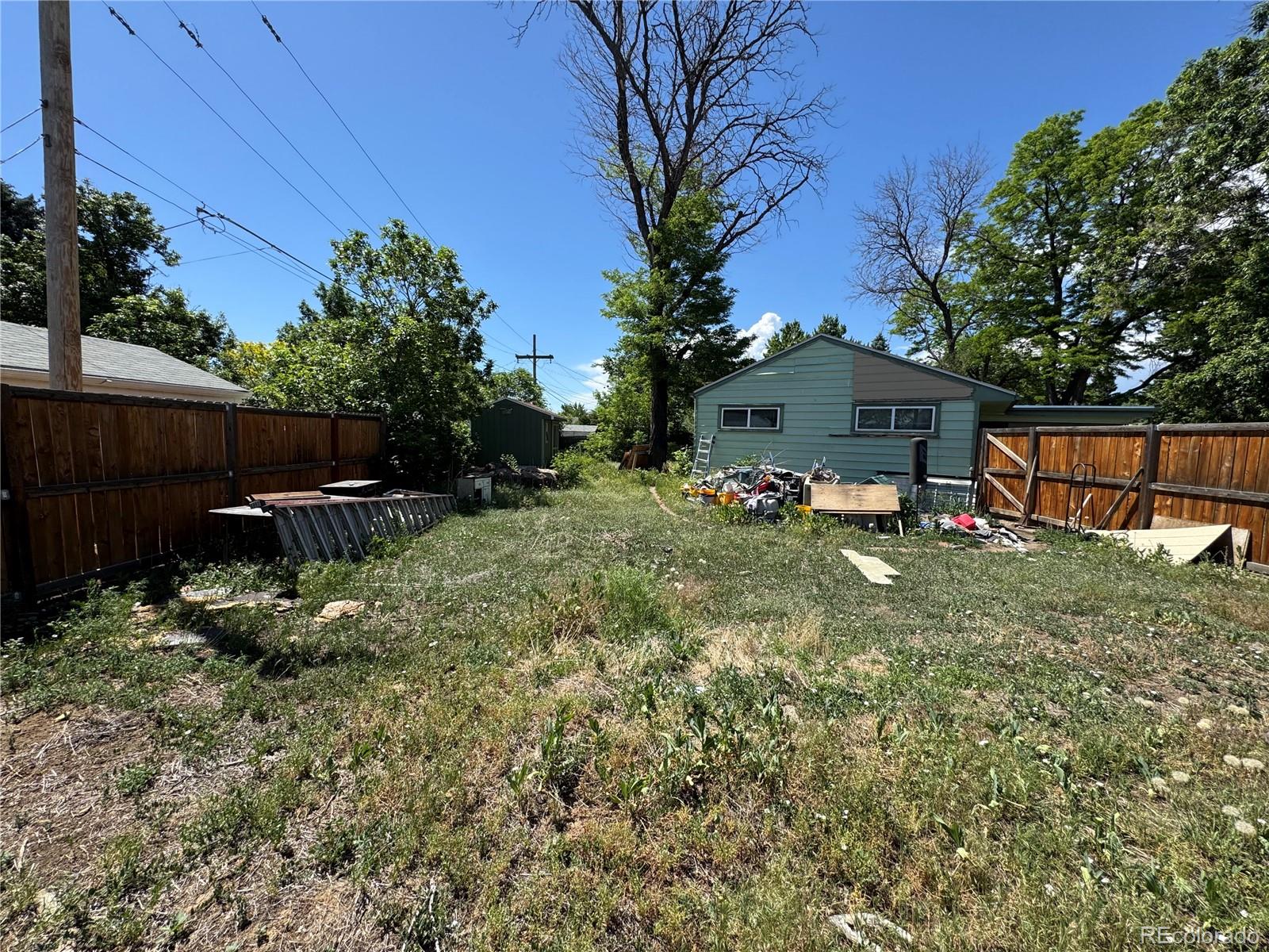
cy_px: 476
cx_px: 634
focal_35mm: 14
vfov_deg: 85.7
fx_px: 513
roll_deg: -1.9
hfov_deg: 102.1
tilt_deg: -5.1
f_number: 2.2
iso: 40
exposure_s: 1/1256
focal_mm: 2.22
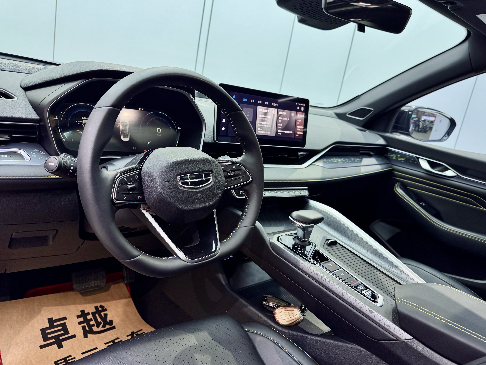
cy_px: 182
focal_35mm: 24
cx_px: 243
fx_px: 337
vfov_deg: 56.8
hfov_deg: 71.6
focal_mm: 6.76
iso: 200
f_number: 1.78
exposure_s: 1/100
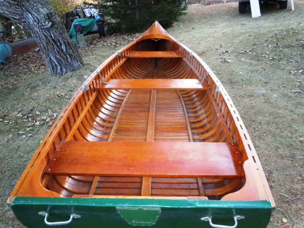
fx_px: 246
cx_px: 152
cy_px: 114
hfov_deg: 63.4
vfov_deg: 49.7
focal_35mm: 28
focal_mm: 5
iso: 100
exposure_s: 1/40
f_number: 3.7
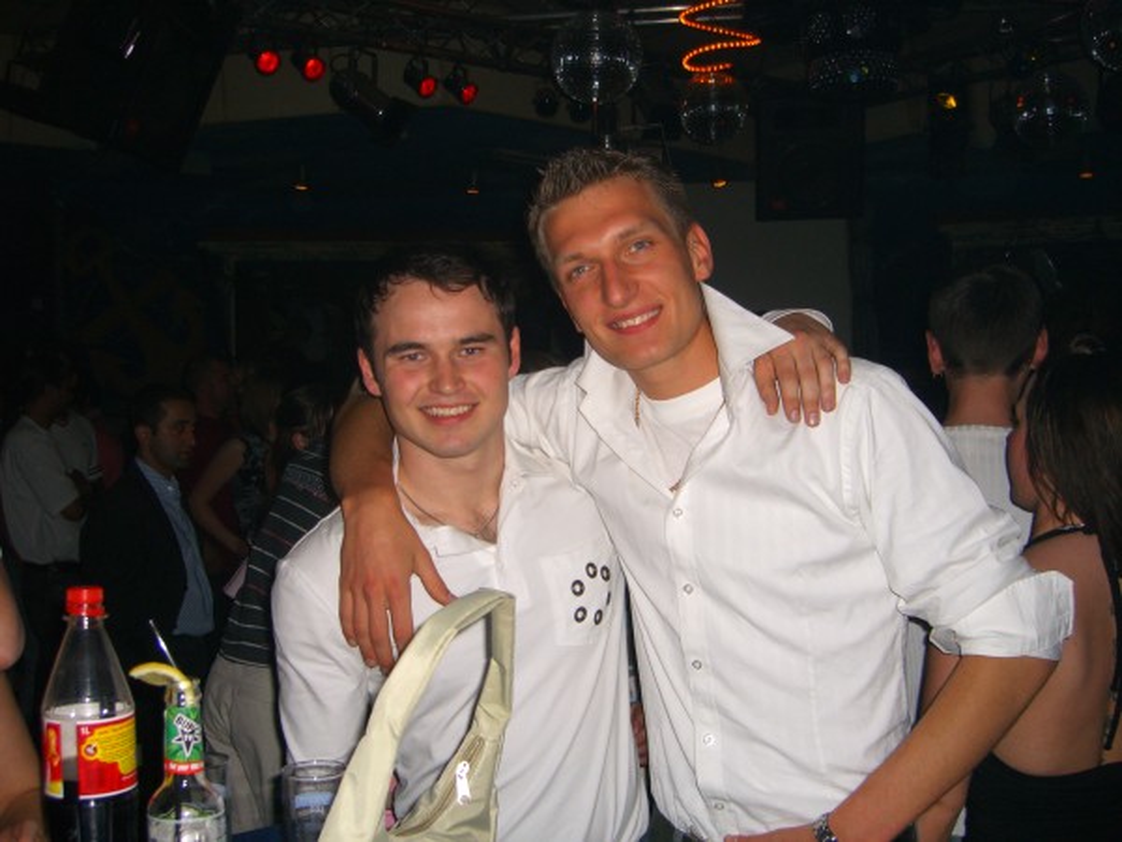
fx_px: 1232
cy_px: 421
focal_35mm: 38
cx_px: 561
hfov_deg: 49.0
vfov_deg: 37.7
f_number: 2.8
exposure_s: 1/60
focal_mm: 7.9
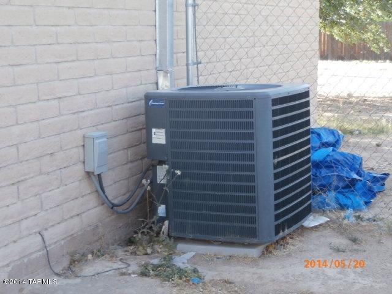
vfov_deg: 21.6
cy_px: 147
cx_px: 196
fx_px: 770
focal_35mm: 68
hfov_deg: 28.6
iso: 125
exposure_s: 1/50
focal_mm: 12.1
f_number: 4.7
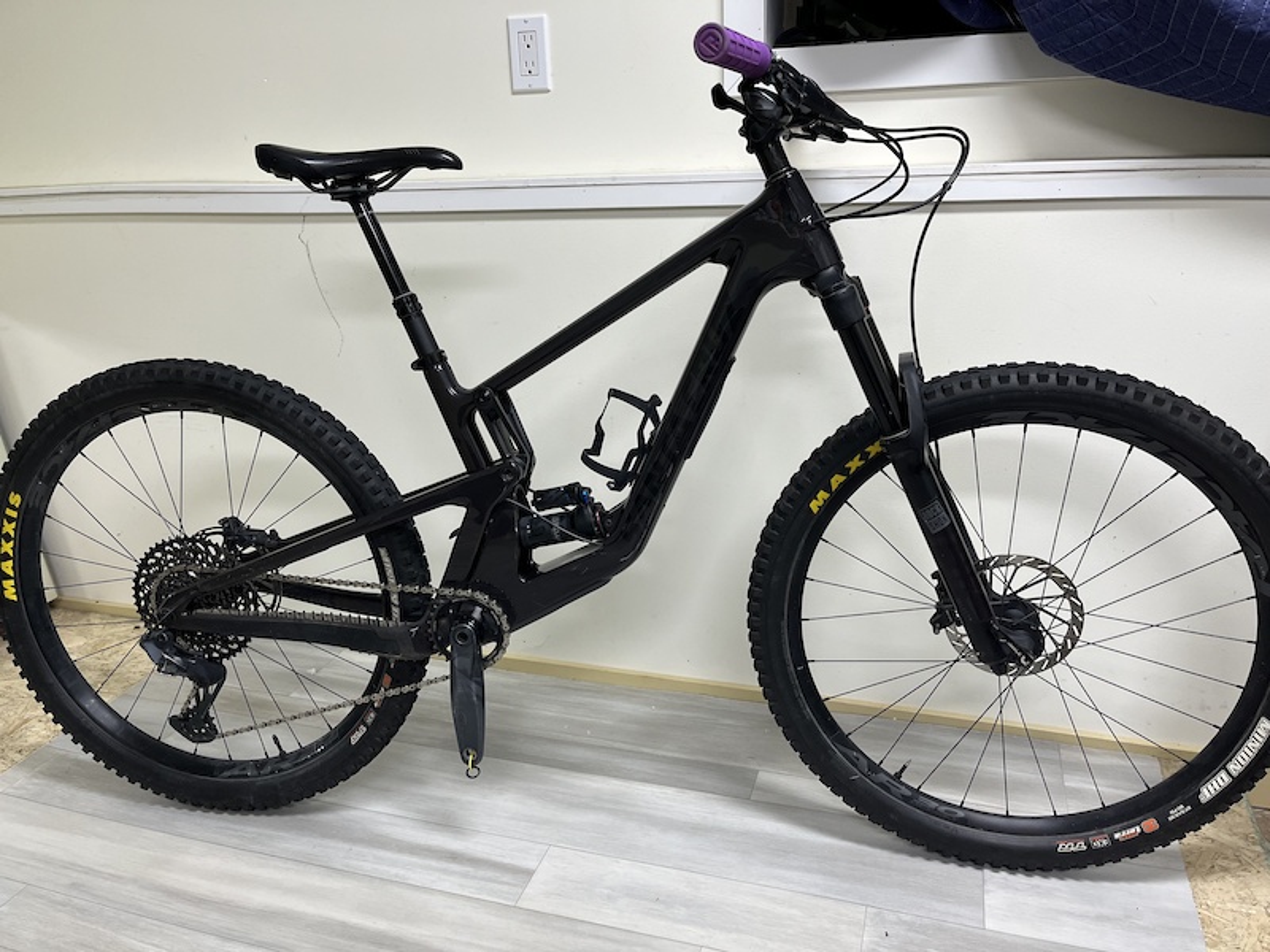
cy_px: 476
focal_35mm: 26
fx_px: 954
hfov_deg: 67.3
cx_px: 635
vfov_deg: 53.1
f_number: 1.6
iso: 80
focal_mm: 5.1
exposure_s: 1/60
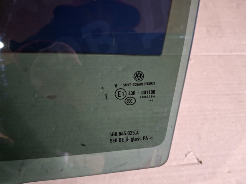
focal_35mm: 25
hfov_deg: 69.4
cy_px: 92
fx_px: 178
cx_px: 123
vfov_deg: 54.8
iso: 160
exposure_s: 1/50
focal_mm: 4.69
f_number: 1.8
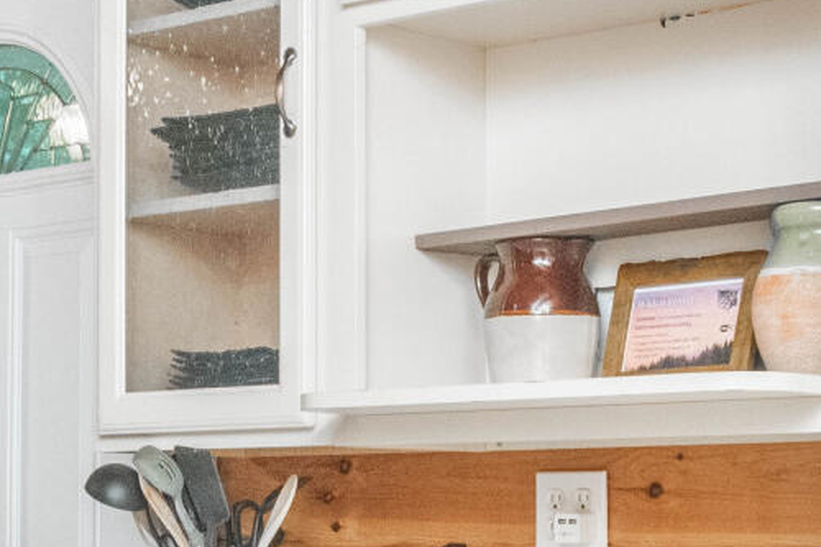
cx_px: 320
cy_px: 527
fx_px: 2188
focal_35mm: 96
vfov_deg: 14.1
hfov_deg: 21.2
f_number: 9
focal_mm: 16
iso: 500
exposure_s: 1/30
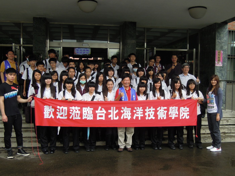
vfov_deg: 36.0
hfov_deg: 46.8
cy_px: 88
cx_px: 118
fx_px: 272
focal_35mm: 40
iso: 160
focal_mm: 7.2
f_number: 3.3
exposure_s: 1/250
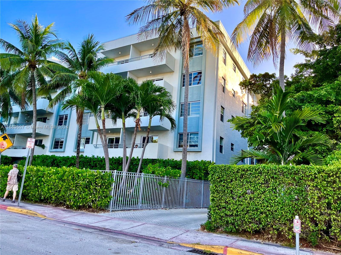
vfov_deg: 53.1
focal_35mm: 26
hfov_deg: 67.3
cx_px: 170
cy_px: 128
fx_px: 256
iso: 50
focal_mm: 5.1
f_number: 1.6
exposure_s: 1/390
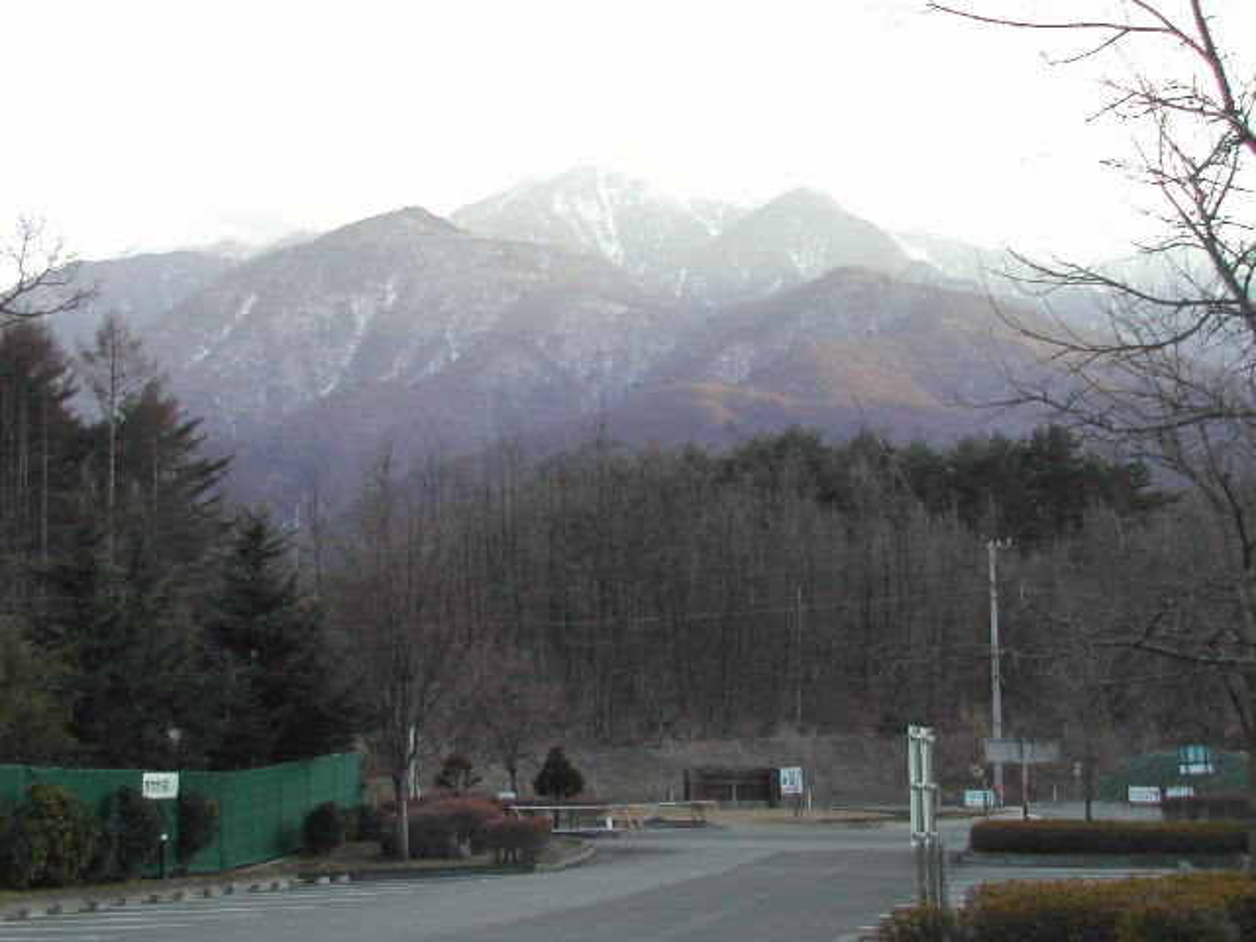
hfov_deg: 49.0
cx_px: 628
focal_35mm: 38
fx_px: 1379
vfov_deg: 37.7
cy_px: 471
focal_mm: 14.2
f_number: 3.7
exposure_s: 1/142
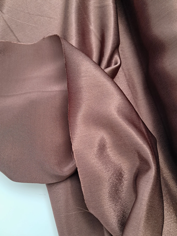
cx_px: 88
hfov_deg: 51.4
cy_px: 118
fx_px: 184
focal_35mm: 27
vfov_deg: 65.3
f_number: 1.8
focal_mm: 4
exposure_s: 1/60
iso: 100
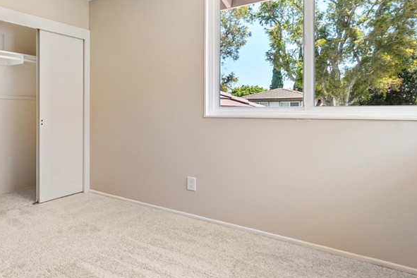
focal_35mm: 26
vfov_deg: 49.3
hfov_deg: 61.6
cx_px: 64
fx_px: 301
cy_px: 115
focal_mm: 10
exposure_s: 1/15
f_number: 8
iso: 400
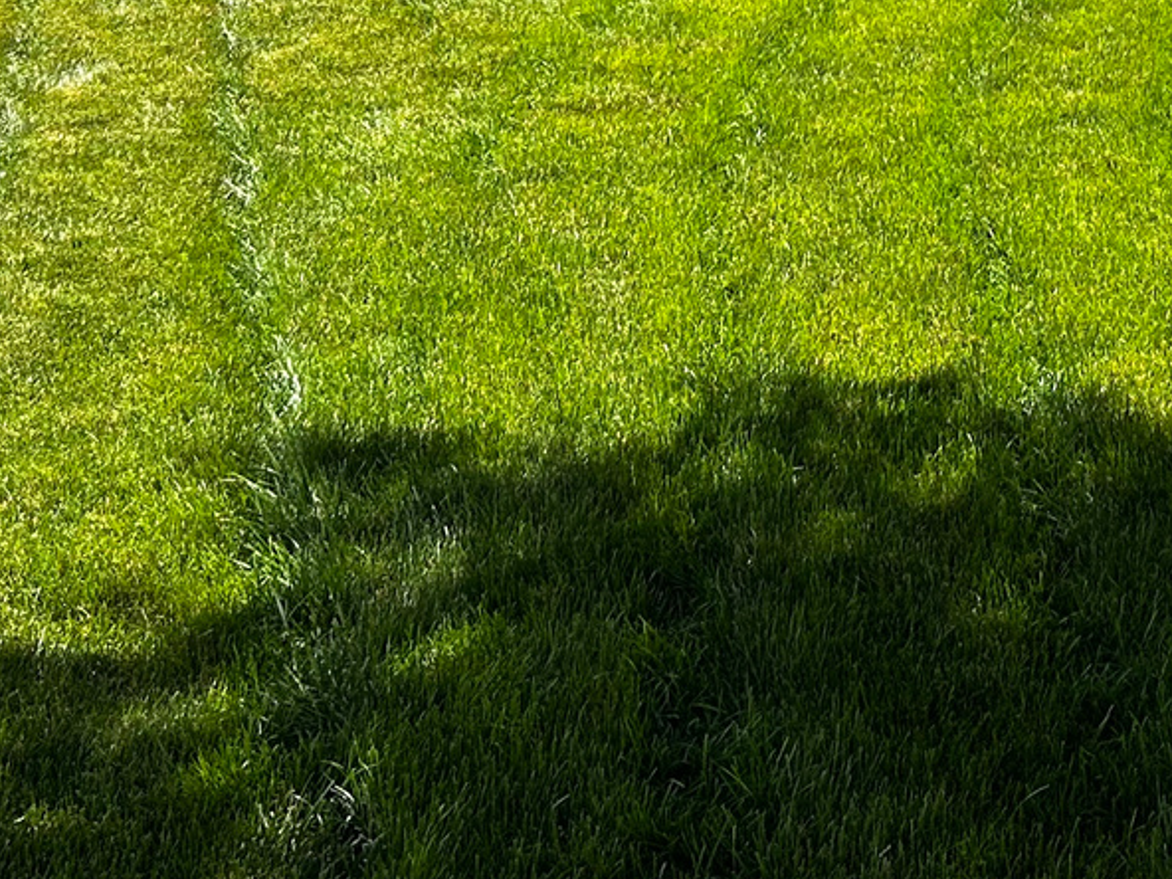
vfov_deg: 15.0
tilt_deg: -1.4
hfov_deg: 21.5
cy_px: -501
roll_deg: -0.5
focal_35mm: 90
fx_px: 3047
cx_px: 909
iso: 50
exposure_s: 1/2252
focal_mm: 5.7
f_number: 1.5
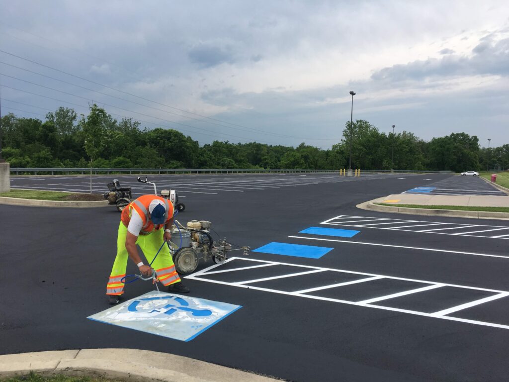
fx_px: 426
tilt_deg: -3.0
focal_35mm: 29
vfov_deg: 48.2
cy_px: 191
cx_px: 254
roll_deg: -1.4
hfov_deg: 61.7
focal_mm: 4.15
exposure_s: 1/974
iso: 25
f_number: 2.2
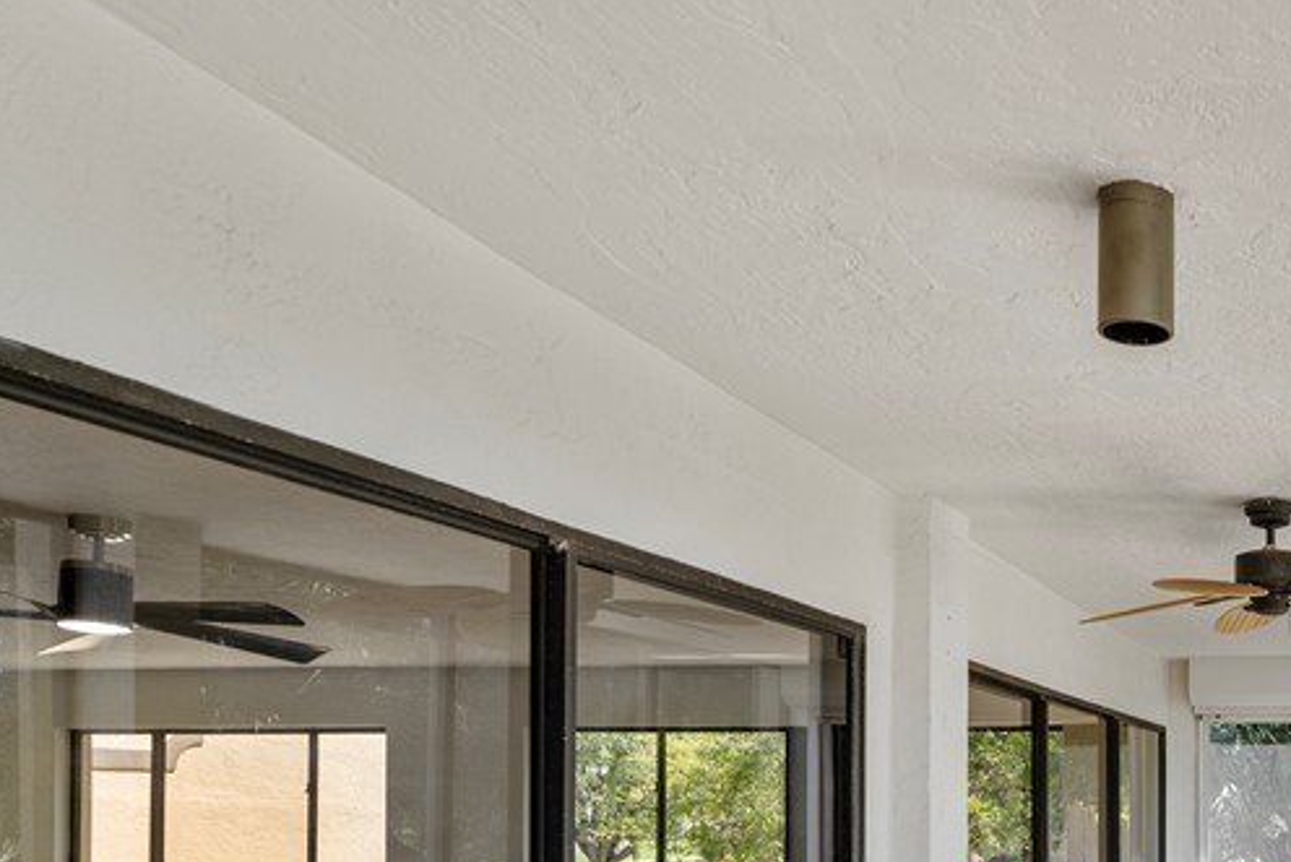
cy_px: 794
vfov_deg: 35.4
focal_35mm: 35
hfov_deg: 45.1
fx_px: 1255
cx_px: 1320
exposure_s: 1/160
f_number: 4
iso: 125
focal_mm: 16
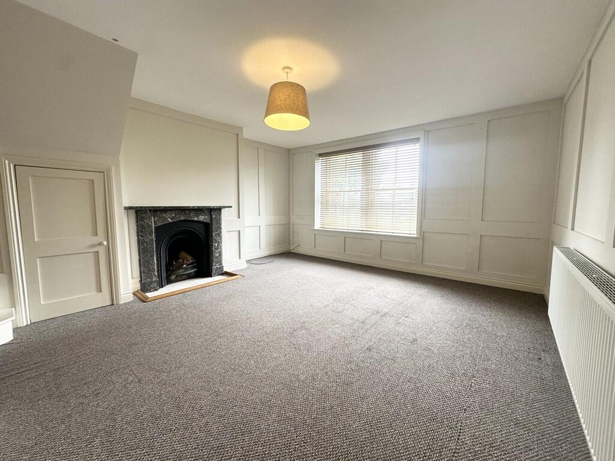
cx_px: 308
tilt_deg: -5.2
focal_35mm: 14
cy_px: 230
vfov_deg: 85.7
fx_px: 249
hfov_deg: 102.1
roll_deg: +0.5
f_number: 2.2
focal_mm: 2.22
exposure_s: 1/100
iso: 100
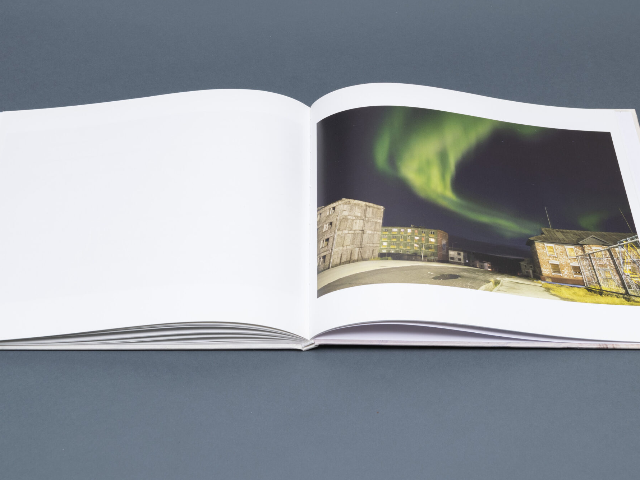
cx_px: 304
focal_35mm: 48
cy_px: 227
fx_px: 882
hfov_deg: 39.9
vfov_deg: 30.5
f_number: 8
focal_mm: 23
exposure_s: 1/125
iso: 200
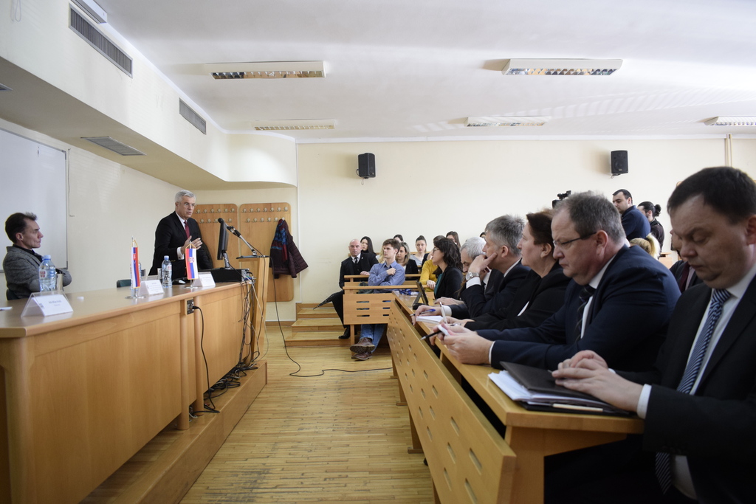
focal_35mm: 27
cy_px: 252
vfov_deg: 47.9
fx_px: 567
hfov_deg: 67.4
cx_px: 378
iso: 1250
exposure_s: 1/100
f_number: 3.5
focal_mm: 18
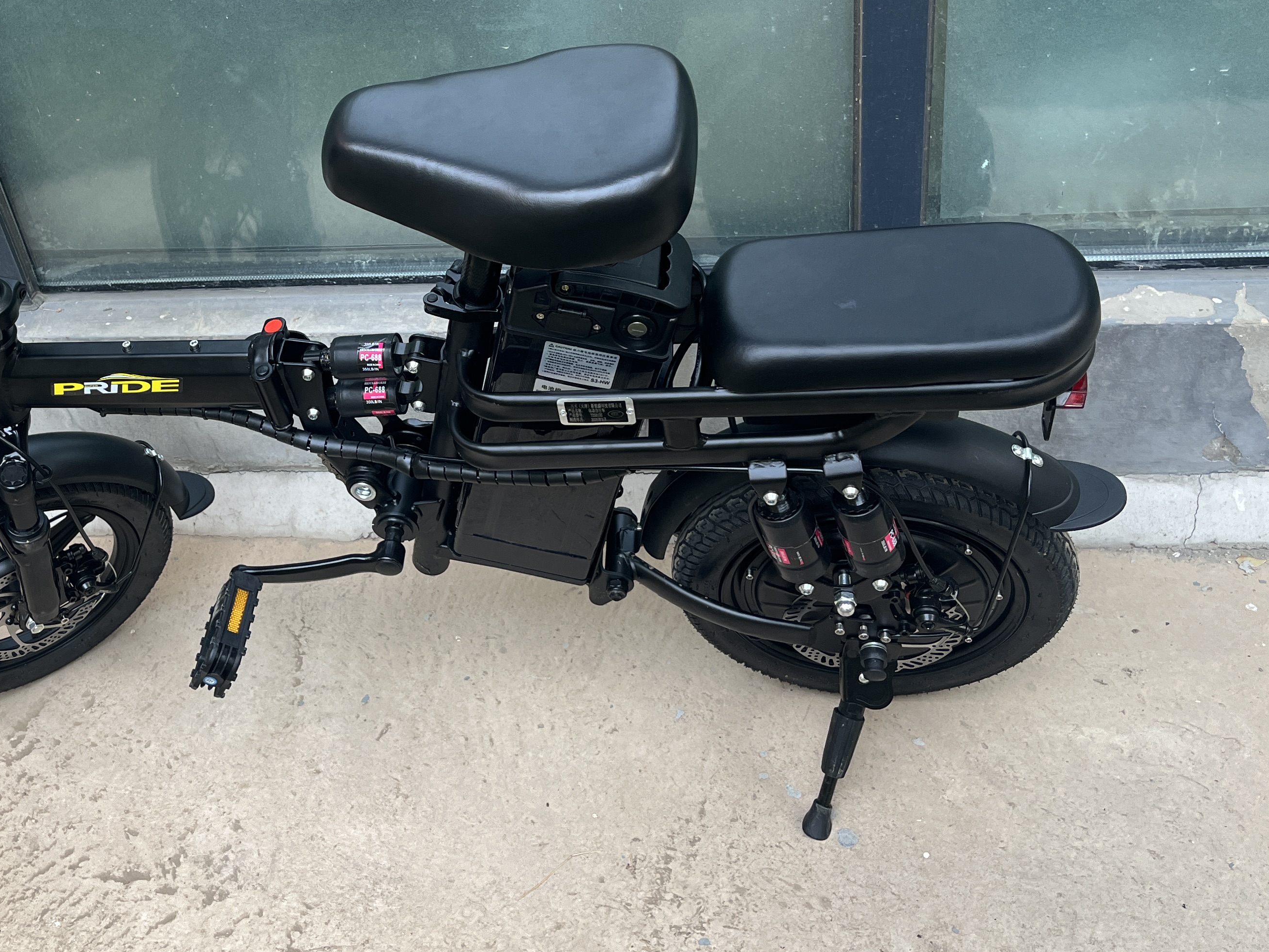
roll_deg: +12.0
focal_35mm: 40
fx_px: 1466
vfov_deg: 35.5
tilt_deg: -35.2
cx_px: 399
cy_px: 296
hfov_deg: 45.9
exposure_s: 1/121
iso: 80
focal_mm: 5.1
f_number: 1.6
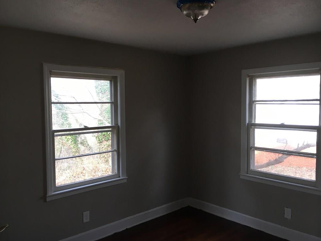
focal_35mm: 30
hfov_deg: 60.0
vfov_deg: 46.8
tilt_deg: -3.3
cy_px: 121
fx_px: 278
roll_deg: -0.1
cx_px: 158
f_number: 2.2
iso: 25
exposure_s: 1/30
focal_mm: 4.15
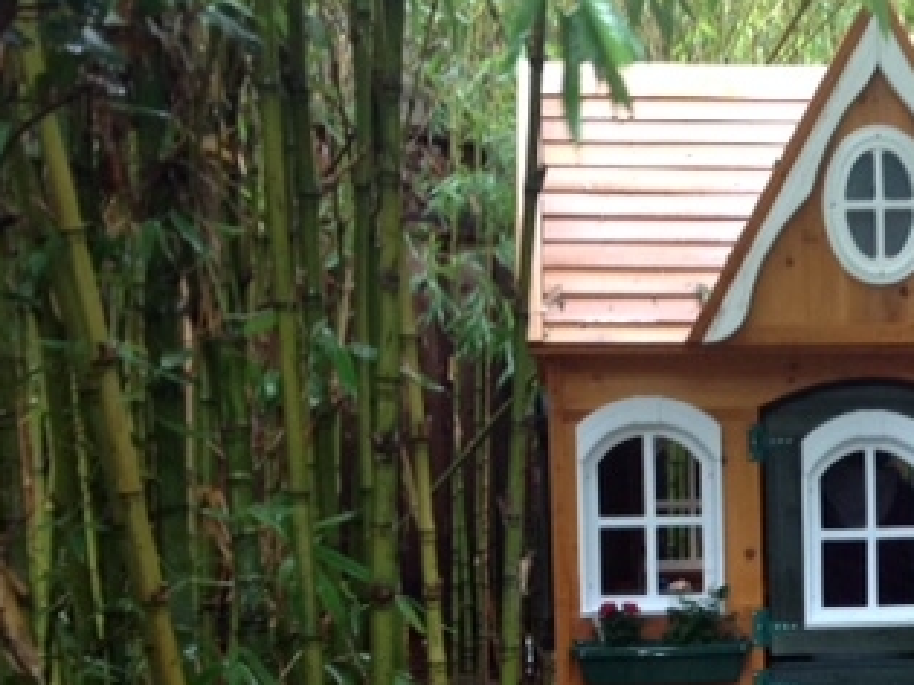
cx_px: 827
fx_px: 1874
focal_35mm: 71
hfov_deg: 26.5
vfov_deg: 20.3
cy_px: 615
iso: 125
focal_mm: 4.28
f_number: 2.4
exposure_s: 1/15
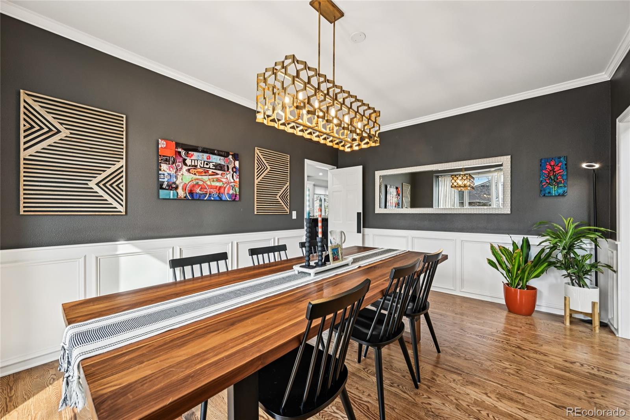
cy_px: 210
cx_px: 315
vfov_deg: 81.2
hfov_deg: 104.3
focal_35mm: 14
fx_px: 245
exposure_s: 1/15
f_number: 8
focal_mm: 14
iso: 250
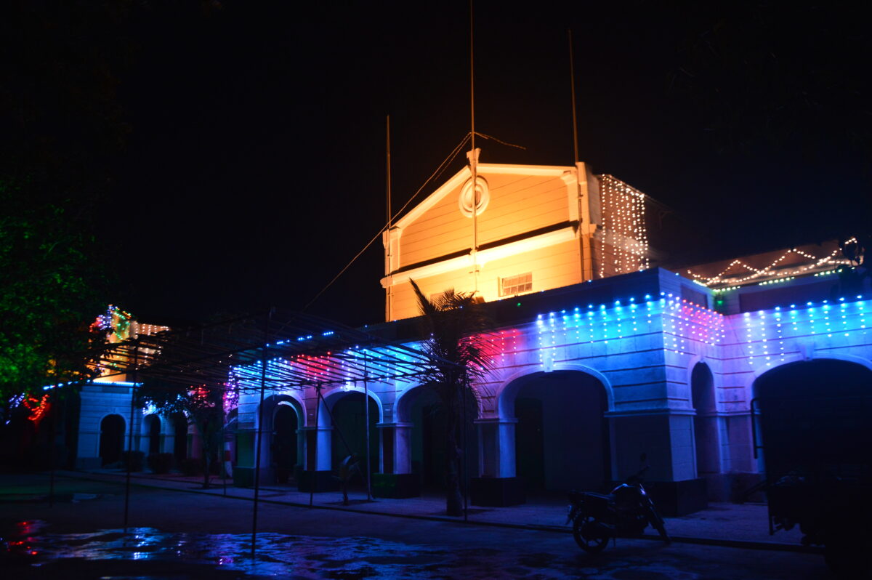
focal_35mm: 27
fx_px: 653
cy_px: 290
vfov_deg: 47.9
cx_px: 436
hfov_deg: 67.4
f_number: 3.5
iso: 800
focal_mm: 18
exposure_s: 1/13
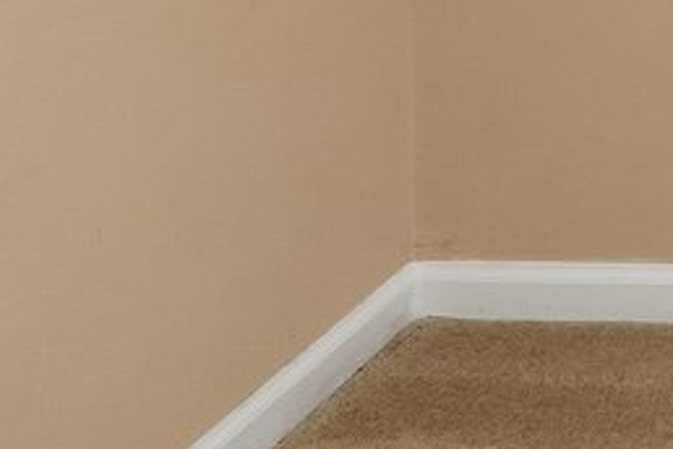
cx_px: 1127
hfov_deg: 14.2
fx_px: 2448
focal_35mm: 131
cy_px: -685
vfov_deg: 9.2
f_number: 8
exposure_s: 1/6
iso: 400
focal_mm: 11
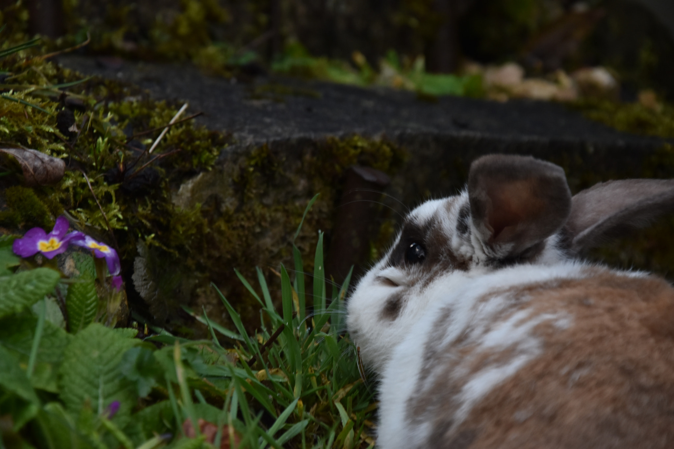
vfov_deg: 8.7
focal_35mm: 158
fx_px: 2948
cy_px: 224
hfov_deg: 13.0
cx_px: 337
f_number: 6.3
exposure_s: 1/60
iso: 640
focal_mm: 105
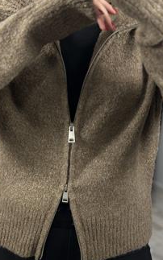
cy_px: 132
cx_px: 63
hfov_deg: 20.0
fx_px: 462
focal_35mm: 65
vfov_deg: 31.5
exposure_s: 1/100
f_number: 1.78
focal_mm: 6.86
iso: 100
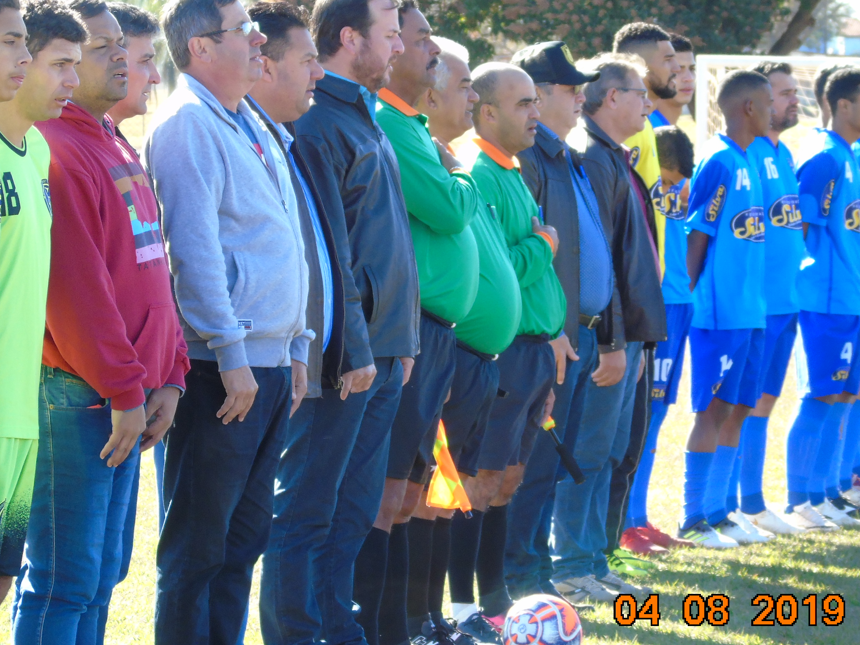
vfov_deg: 6.4
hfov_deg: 8.6
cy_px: 293
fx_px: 5739
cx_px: 373
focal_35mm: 231
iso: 200
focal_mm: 33
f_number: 5
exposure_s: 1/125
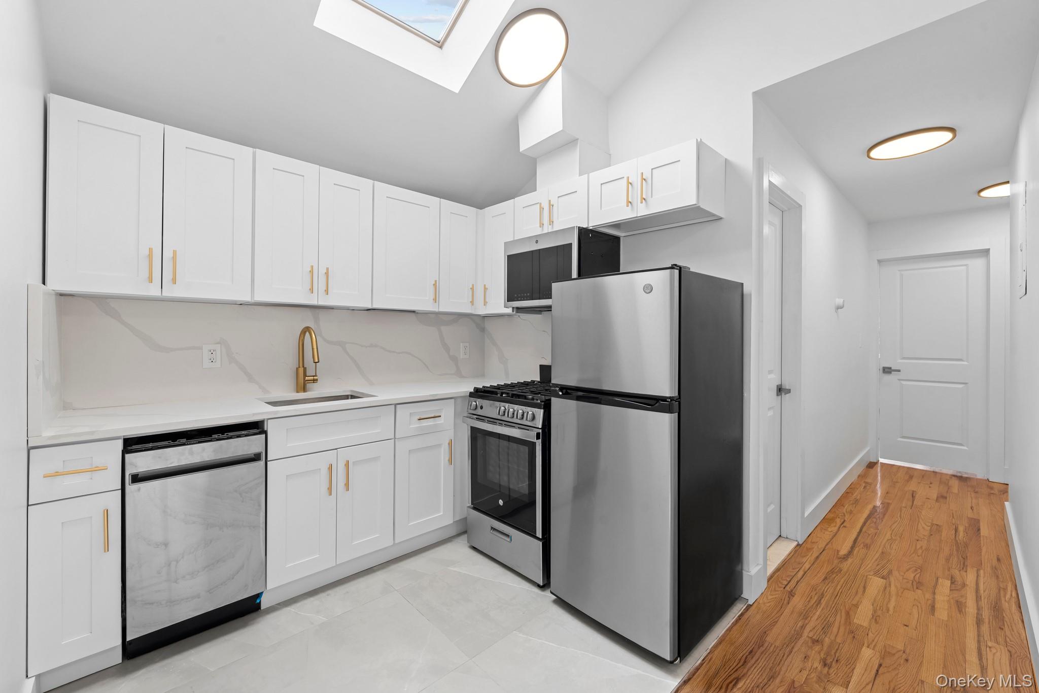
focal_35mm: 14
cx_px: 520
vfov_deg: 81.2
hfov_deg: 104.3
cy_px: 346
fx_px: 404
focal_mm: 14
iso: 320
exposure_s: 1/8
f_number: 9
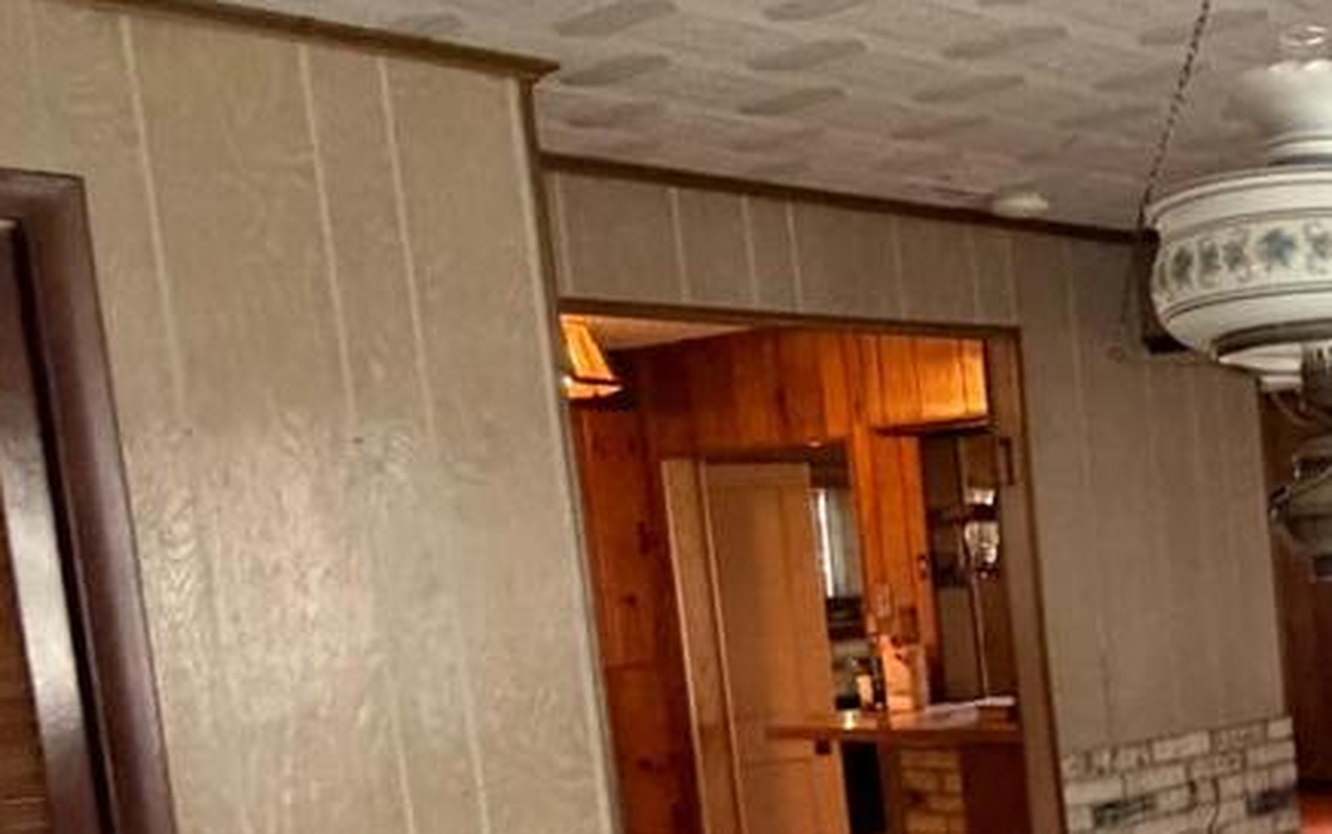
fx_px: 1780
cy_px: 693
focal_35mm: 49
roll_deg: +3.9
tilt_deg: -5.0
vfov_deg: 25.8
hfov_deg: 30.9
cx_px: 1781
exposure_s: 1/60
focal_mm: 2.22
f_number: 2.2
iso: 800
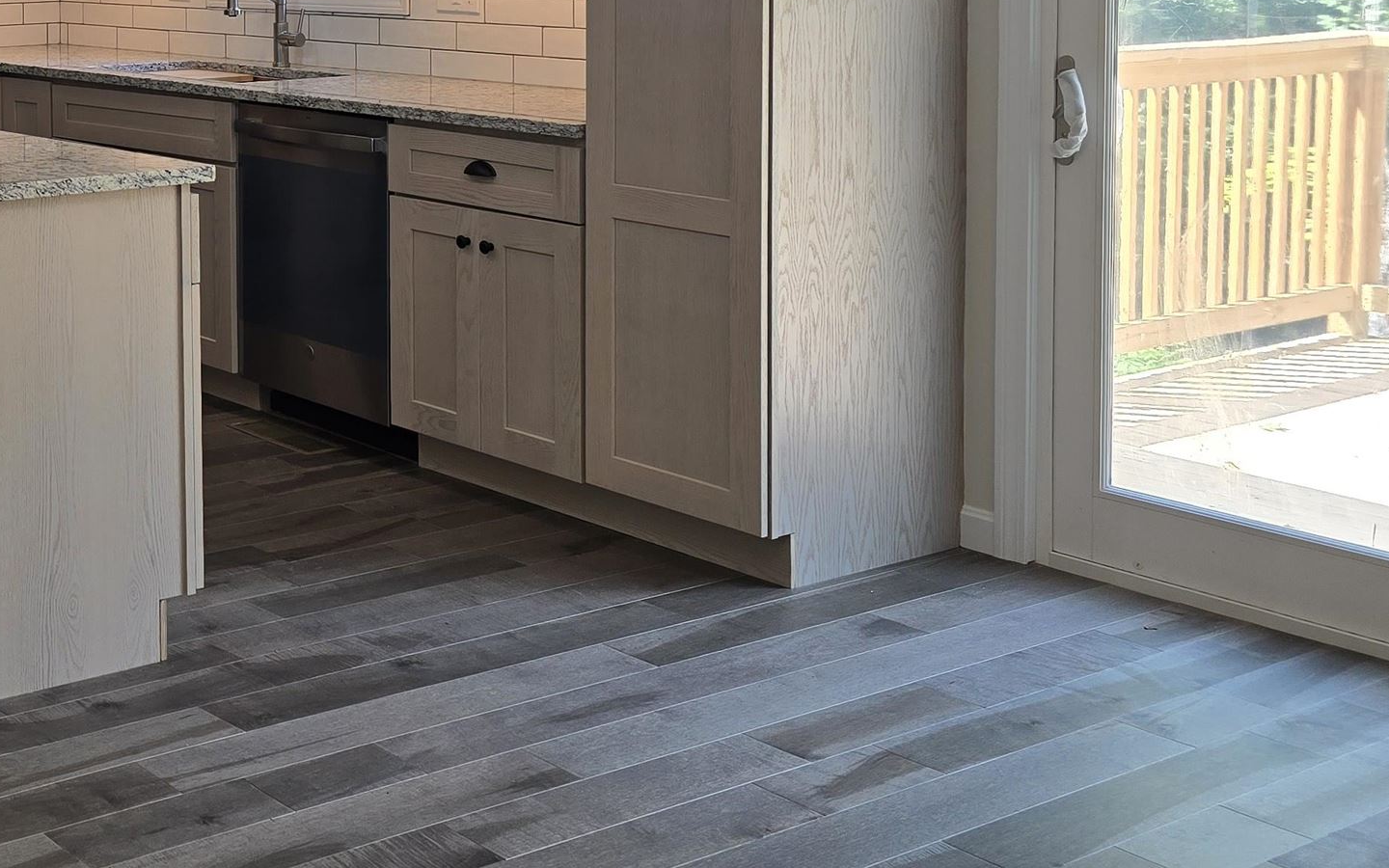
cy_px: 5
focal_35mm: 52
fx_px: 1968
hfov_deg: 34.5
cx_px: -70
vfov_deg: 23.8
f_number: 1.7
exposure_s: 1/120
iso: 50
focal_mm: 6.3
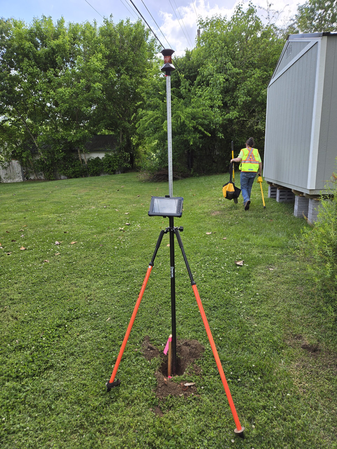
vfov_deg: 73.9
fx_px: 299
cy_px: 224
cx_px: 168
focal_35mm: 23
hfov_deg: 58.9
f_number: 1.8
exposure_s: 1/661
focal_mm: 5.4
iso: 25
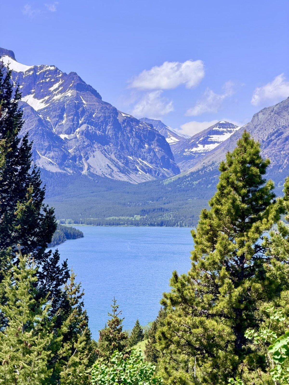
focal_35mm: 100
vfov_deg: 19.6
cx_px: 144
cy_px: 192
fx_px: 1113
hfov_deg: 14.8
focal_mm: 16.89
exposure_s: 1/638
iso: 40
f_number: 2.8
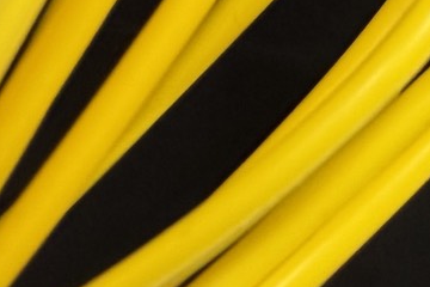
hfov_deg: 16.6
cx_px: 658
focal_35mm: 111
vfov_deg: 11.0
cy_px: -320
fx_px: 1326
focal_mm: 2.22
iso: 160
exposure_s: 1/100
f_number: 2.2
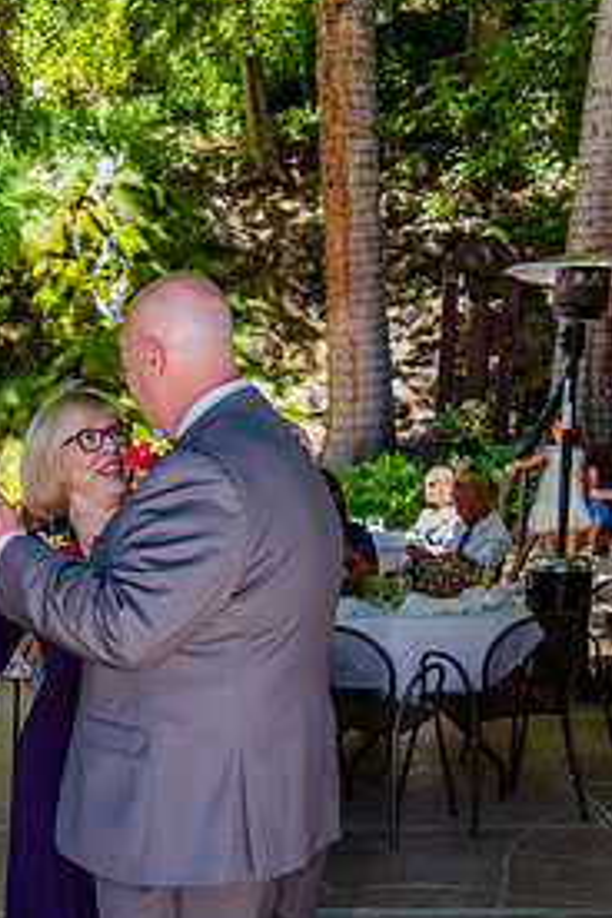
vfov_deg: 34.6
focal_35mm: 57
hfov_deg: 23.7
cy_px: 645
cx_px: 211
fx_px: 1453
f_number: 4.5
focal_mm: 35
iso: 320
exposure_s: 1/320
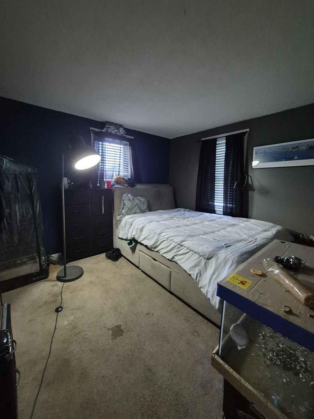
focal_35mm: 13
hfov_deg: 89.9
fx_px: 157
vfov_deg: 106.2
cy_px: 210
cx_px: 157
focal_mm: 1.74
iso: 1250
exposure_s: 1/40
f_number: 2.2
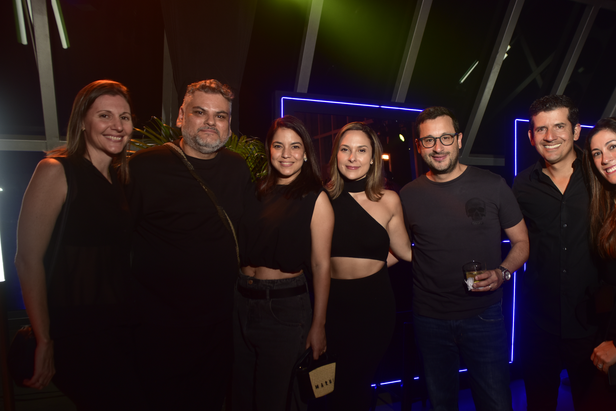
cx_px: 359
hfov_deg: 63.2
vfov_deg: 44.9
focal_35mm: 29
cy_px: 225
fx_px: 496
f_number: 3.5
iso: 320
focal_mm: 24
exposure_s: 1/160
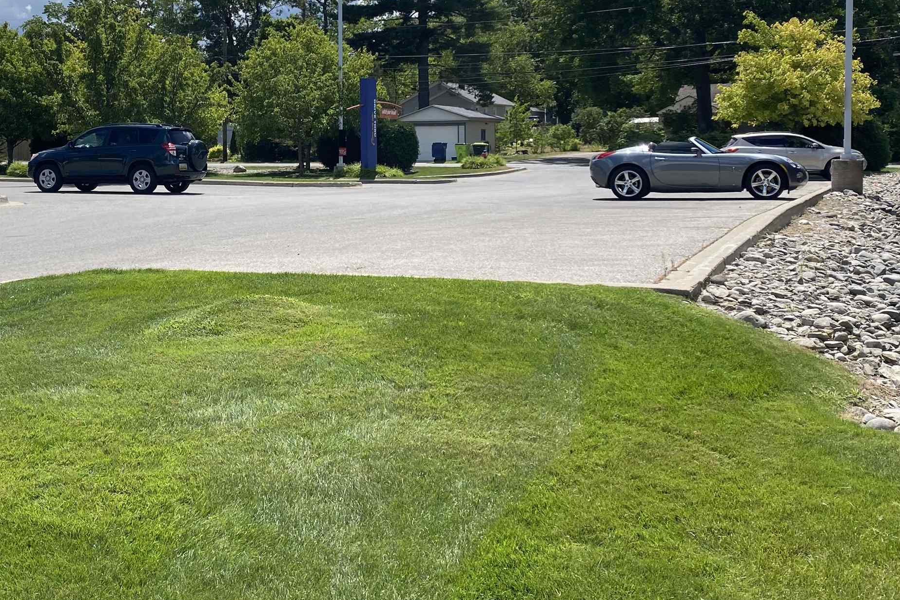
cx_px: 304
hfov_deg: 43.0
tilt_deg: -0.6
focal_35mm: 45
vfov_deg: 29.5
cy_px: 170
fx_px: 1125
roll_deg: -0.1
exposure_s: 1/3731
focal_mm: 4.25
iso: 32
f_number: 1.8
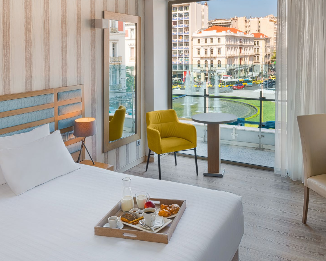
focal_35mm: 32
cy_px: 120
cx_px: 164
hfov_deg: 55.7
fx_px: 309
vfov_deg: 45.7
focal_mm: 24
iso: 200
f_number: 18
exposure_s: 1.3
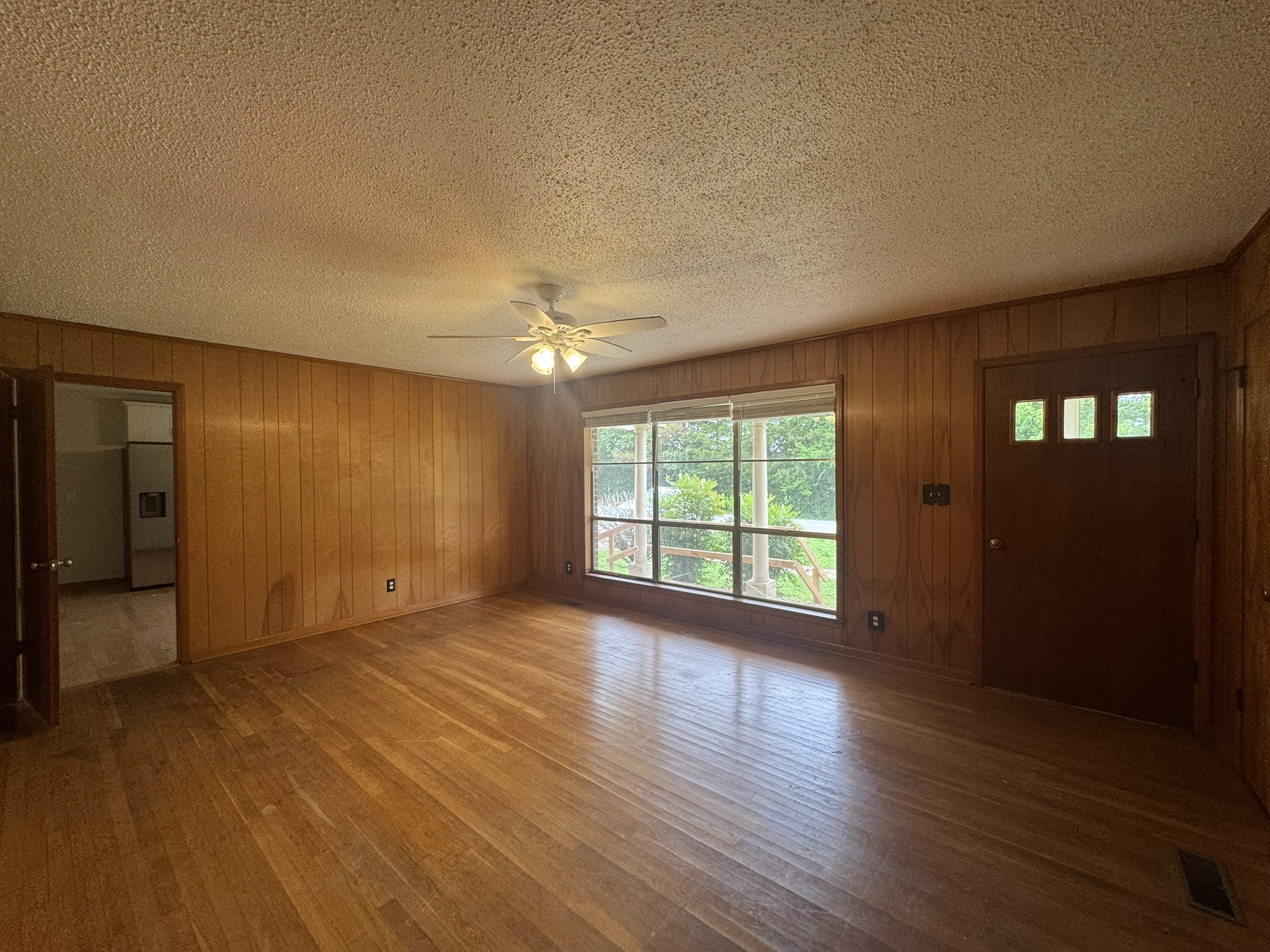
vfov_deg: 85.7
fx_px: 514
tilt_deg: -1.2
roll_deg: +0.4
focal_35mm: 14
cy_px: 476
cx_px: 635
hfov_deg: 102.1
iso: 125
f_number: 2.2
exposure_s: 1/120
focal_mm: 2.22
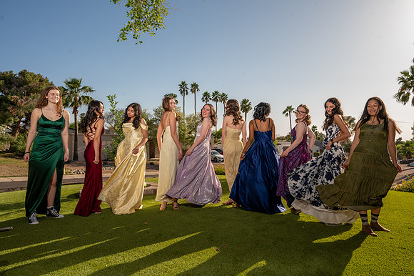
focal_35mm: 26
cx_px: 221
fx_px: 294
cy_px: 129
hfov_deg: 70.2
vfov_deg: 50.2
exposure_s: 1/200
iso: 50
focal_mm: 24
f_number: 8
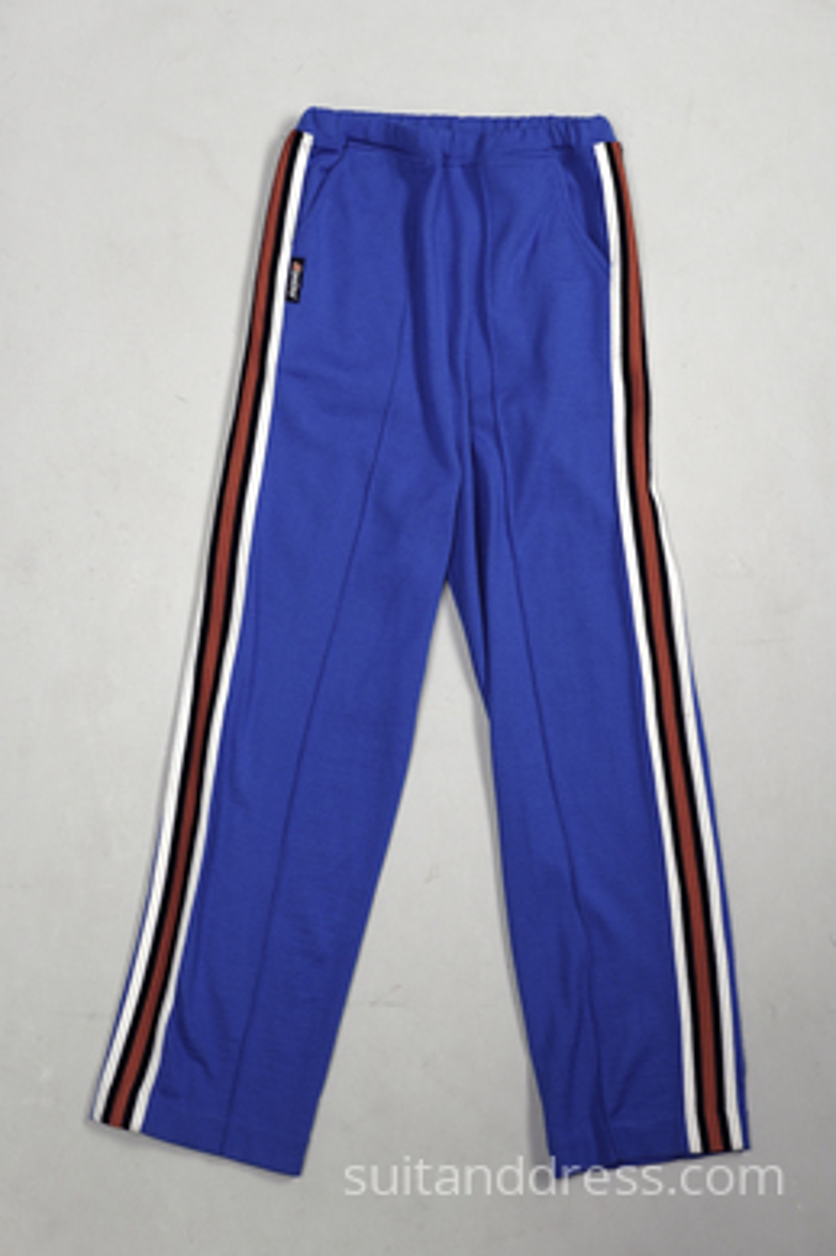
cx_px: 418
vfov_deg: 41.1
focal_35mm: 48
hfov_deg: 28.1
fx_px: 1673
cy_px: 628
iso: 400
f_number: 7.1
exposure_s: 1/50
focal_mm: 32
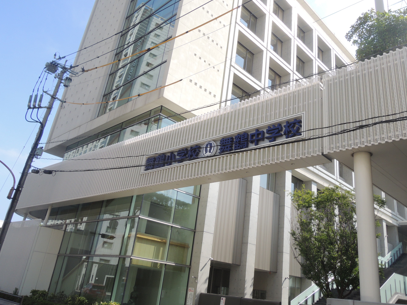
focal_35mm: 29
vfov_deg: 48.1
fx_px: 341
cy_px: 135
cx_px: 227
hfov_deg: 61.5
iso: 100
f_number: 5.6
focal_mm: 4.3
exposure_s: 1/250
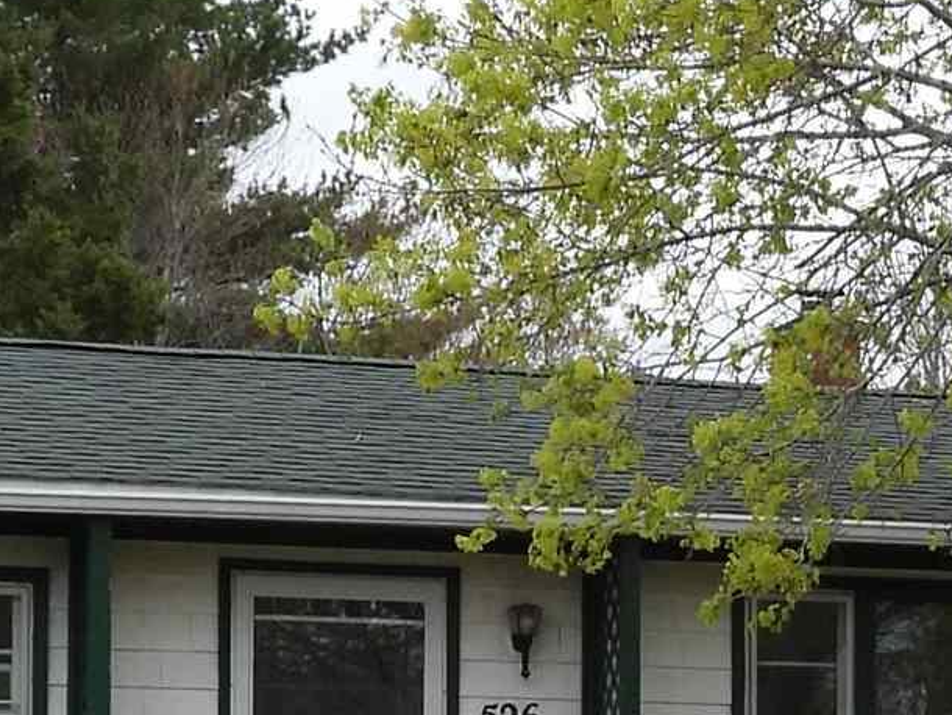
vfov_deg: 10.3
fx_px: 3879
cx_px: 819
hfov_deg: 13.9
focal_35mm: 141
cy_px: 927
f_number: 2.8
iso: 100
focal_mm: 5
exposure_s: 1/800
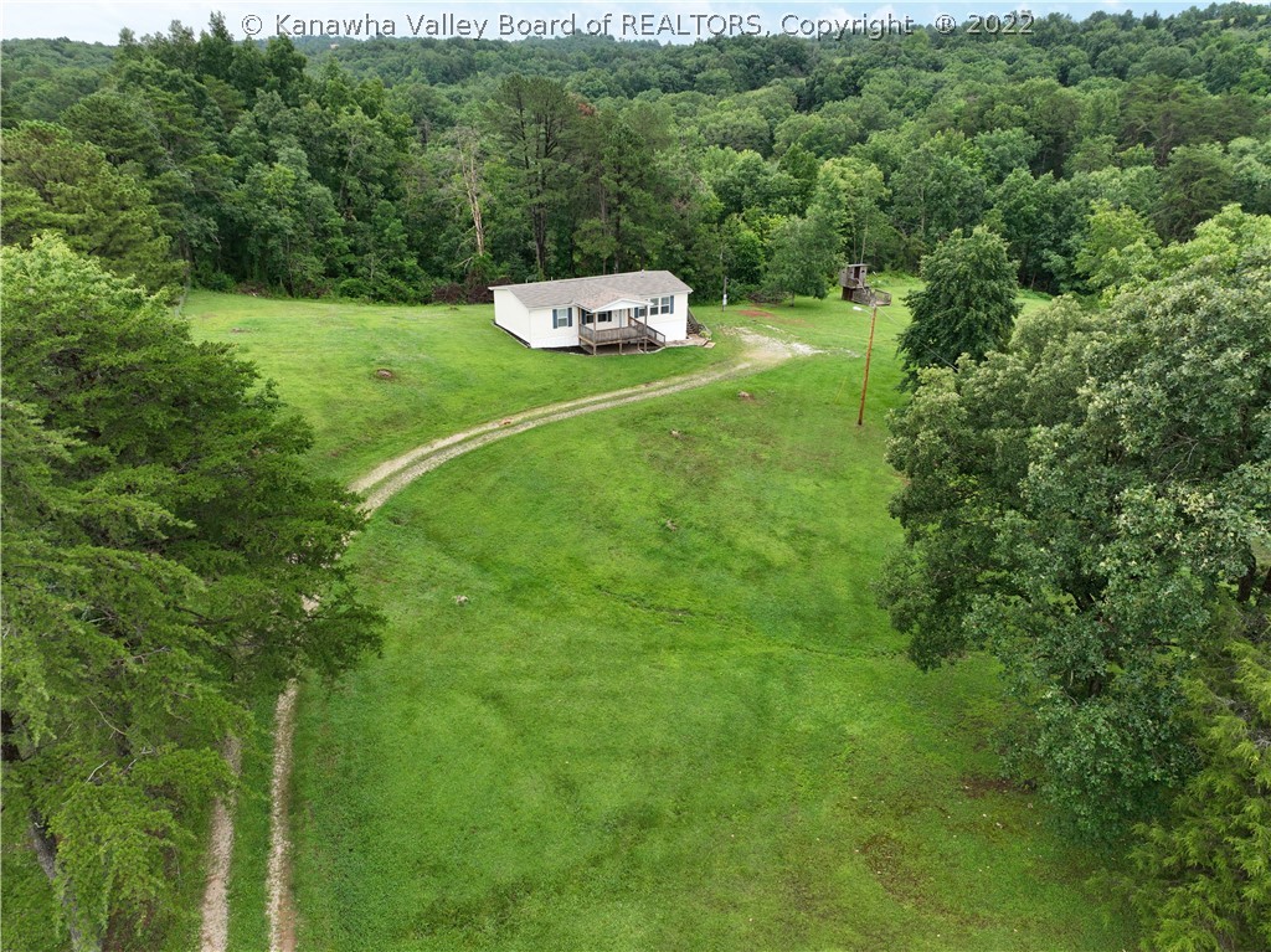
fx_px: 881
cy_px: 476
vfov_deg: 56.8
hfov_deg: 71.6
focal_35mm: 24
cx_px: 636
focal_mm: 12.29
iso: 110
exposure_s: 1/500
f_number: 2.8
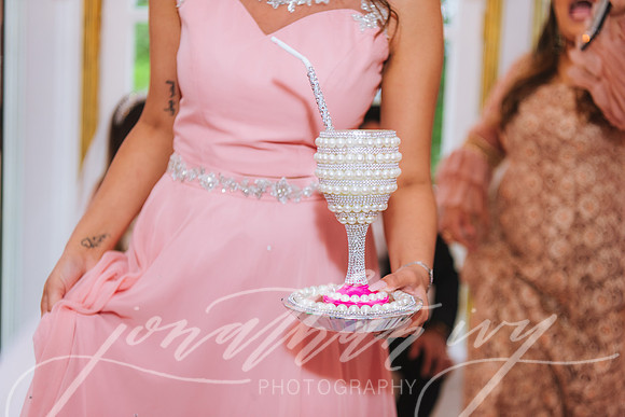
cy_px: 208
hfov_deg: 41.1
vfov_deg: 28.1
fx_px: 833
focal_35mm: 48
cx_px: 312
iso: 800
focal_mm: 48
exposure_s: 1/125
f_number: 2.8
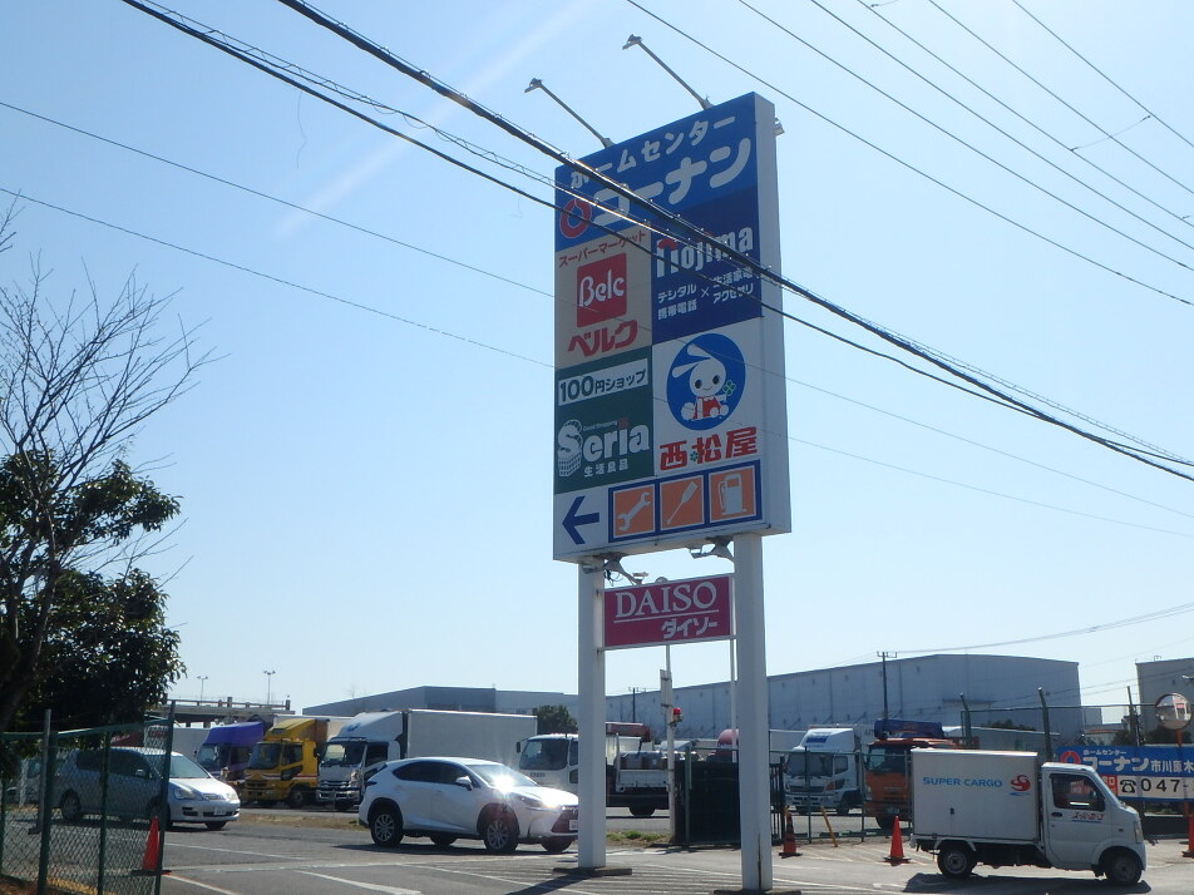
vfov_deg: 36.8
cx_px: 597
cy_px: 448
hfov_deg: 47.9
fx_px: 1345
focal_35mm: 39
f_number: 8.5
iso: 125
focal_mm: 6.9
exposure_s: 1/400
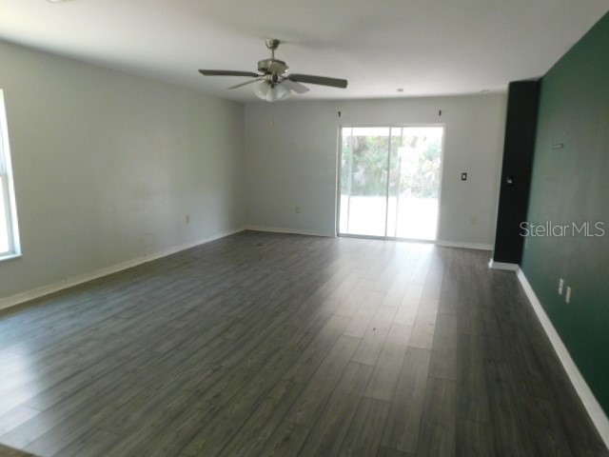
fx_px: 405
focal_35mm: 23
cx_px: 304
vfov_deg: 58.9
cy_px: 228
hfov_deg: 73.9
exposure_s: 1/30
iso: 200
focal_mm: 4
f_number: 3
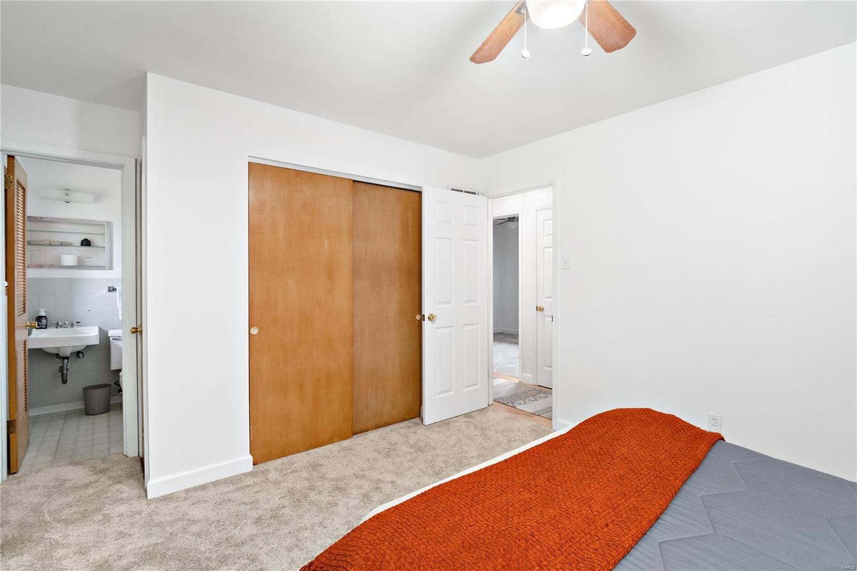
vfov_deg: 73.7
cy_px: 286
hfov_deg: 96.8
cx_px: 428
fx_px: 381
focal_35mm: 16
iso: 400
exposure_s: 1.3
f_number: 8
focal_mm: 8
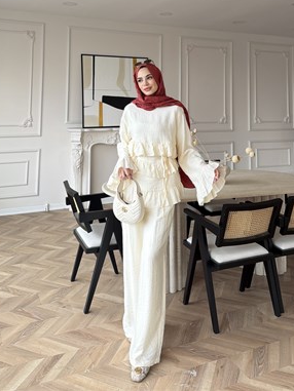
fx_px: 294
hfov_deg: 53.1
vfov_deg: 67.2
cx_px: 144
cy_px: 180
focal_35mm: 26
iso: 80
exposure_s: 1/170
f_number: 1.78
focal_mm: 6.76
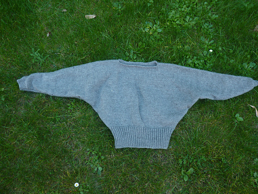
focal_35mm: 27
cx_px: 129
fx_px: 201
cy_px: 97
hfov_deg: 65.3
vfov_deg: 51.4
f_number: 2.8
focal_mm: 4.8
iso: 80
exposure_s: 1/30
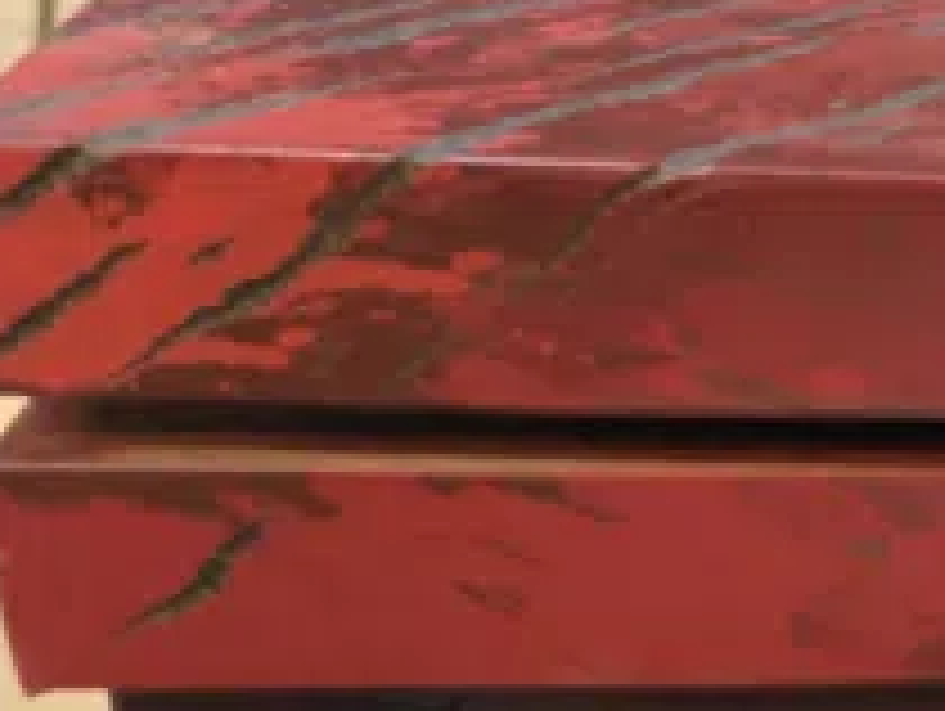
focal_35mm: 73
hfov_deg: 22.0
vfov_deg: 20.1
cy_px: 216
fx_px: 1995
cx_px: 1422
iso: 597
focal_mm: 5.25
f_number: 1.75
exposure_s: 1/33.3
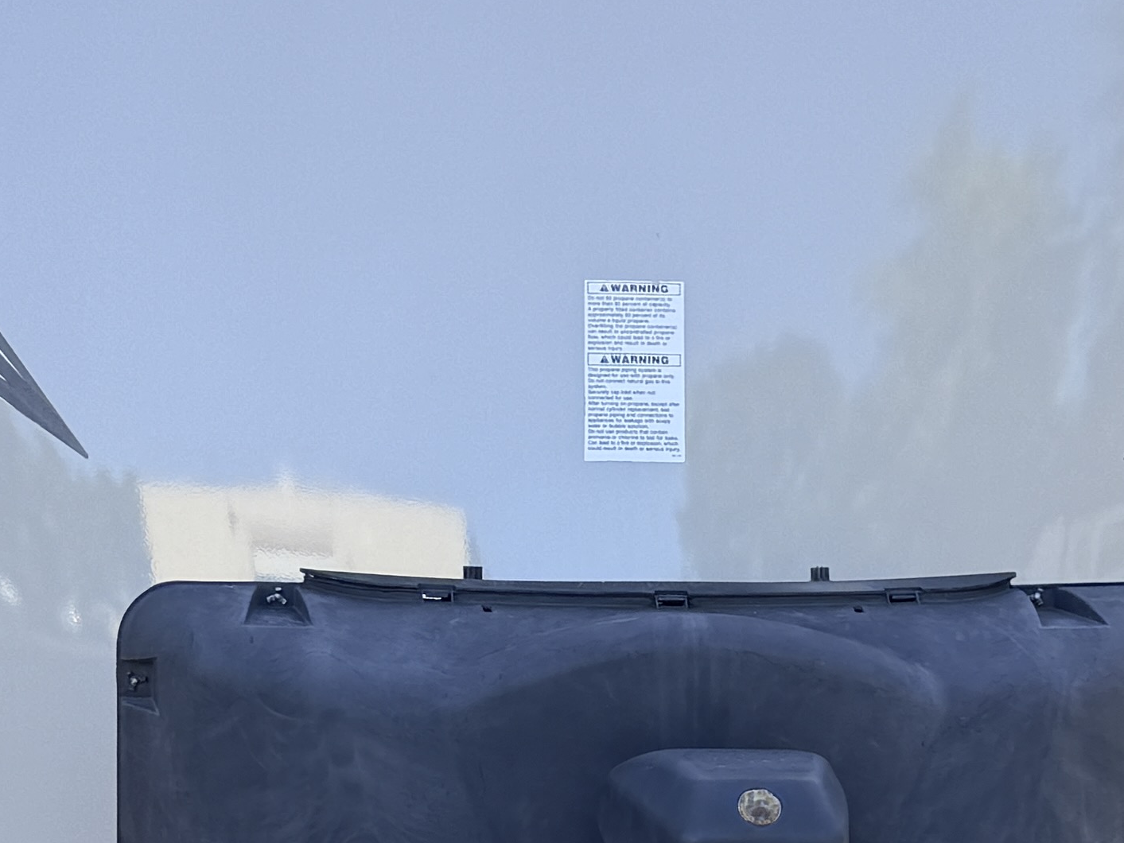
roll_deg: +1.4
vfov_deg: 15.2
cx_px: 511
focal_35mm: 97
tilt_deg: -3.1
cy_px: 575
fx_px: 3150
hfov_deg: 20.2
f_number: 1.78
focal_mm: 6.76
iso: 80
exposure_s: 1/660
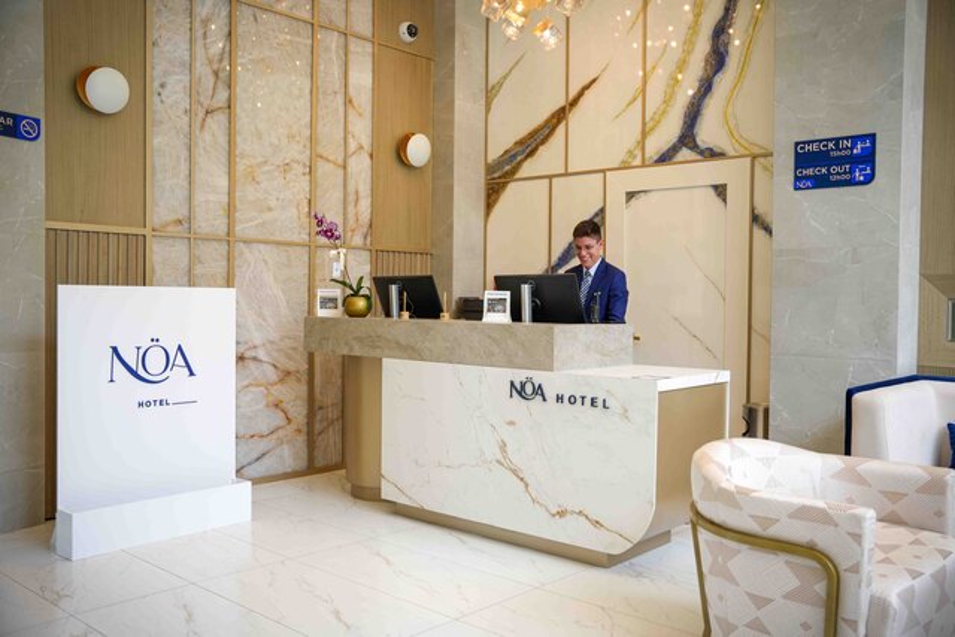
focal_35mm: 32
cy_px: 318
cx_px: 478
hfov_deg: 58.0
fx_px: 862
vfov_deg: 40.6
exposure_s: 1/160
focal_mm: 32.5
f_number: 2.8
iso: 200
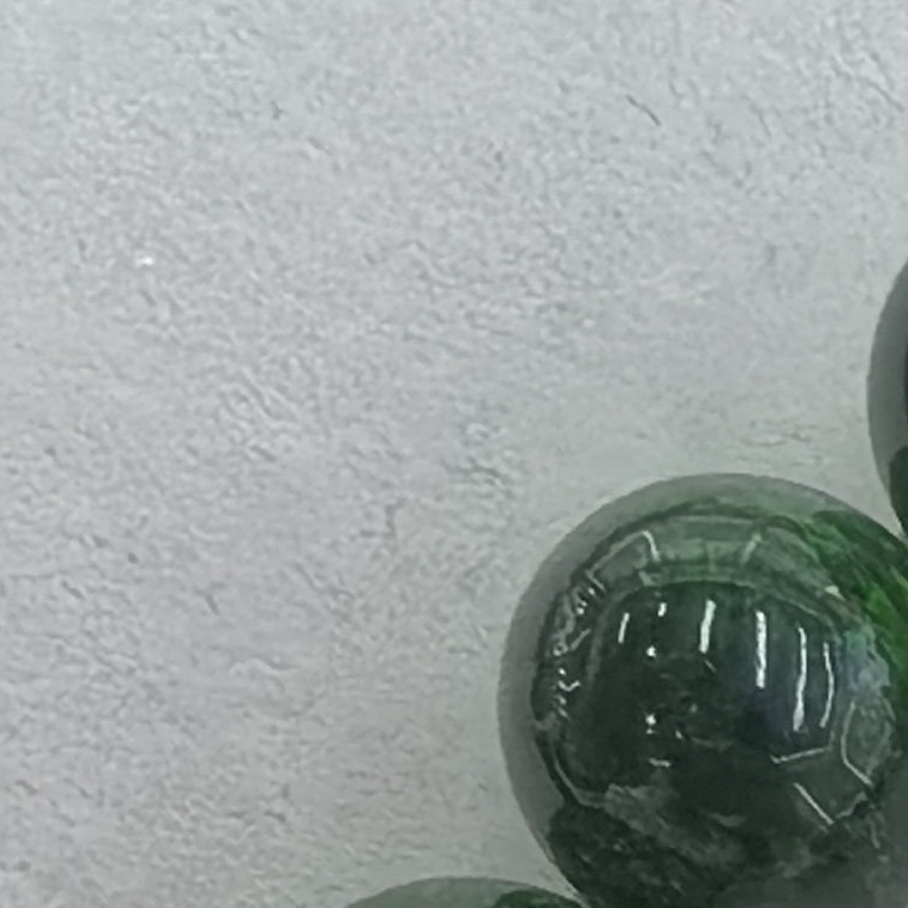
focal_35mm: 128
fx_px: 3799
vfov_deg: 12.4
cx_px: 1734
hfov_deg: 12.3
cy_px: 1638
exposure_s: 1/100
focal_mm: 1.68
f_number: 2.2
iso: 80
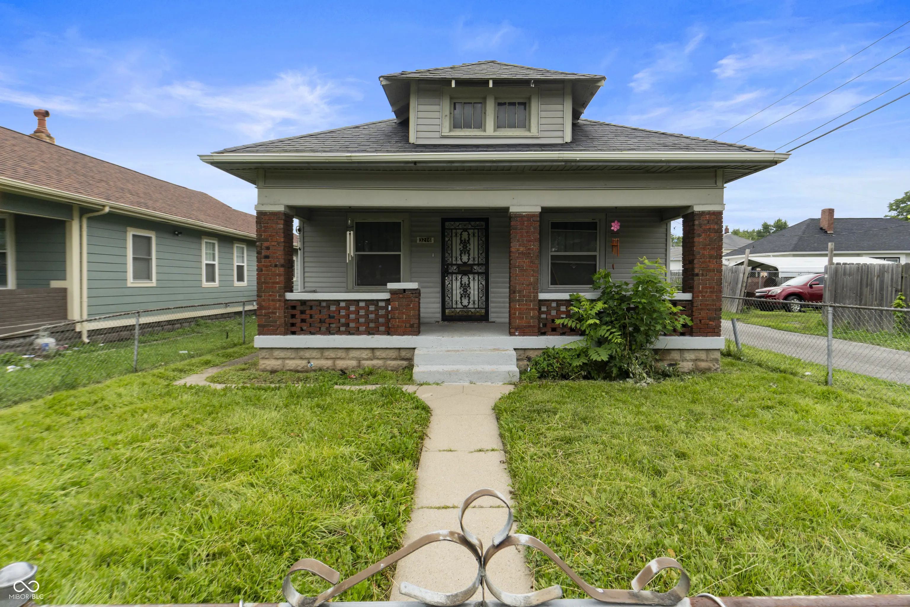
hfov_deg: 90.0
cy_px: 304
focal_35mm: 18
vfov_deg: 67.4
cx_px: 455
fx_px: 455
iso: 250
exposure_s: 1/60
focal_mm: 12
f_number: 9
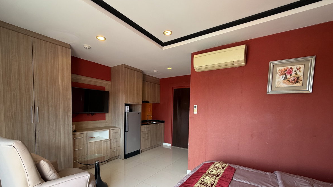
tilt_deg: -3.8
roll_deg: -0.4
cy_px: 118
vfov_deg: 66.0
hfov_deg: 99.4
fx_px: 141
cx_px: 164
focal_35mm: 16
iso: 160
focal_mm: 2.22
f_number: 2.2
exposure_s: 1/100
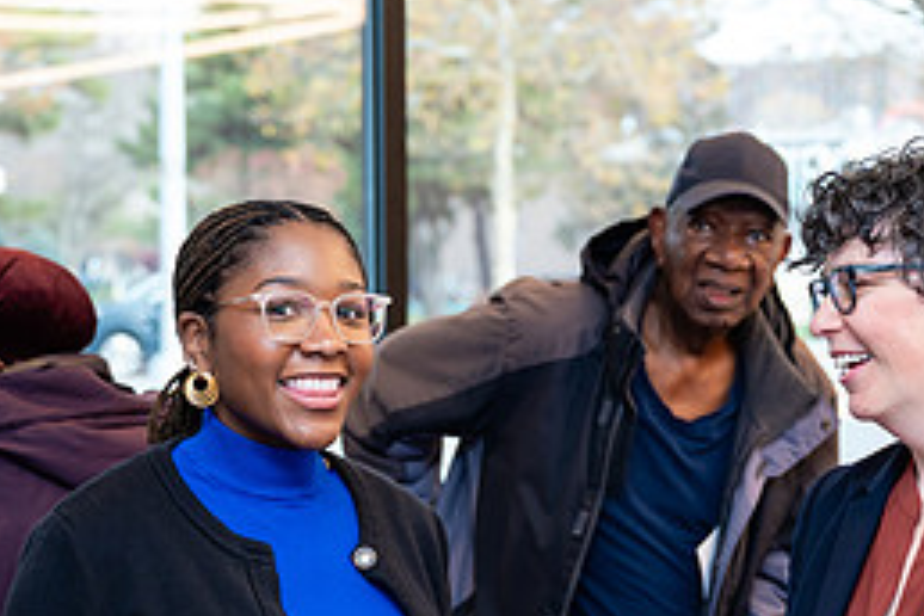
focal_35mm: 99
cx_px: 605
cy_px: 593
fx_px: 2541
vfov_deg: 13.7
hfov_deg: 20.5
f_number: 3.2
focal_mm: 40
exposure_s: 1/160
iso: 320
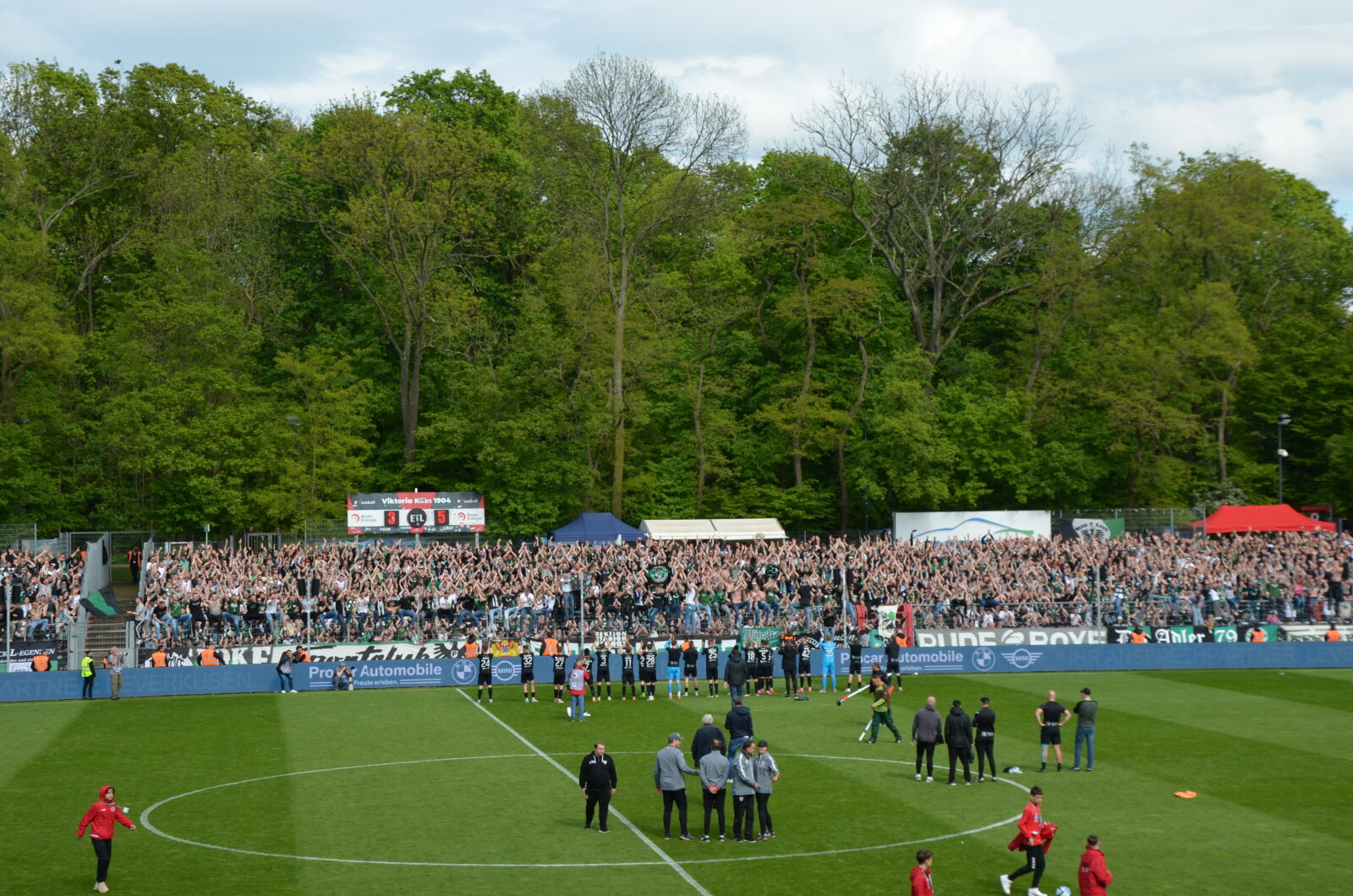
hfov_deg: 32.0
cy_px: 448
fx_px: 2363
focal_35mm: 63
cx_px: 676
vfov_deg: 21.5
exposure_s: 1/250
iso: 140
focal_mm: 42
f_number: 8
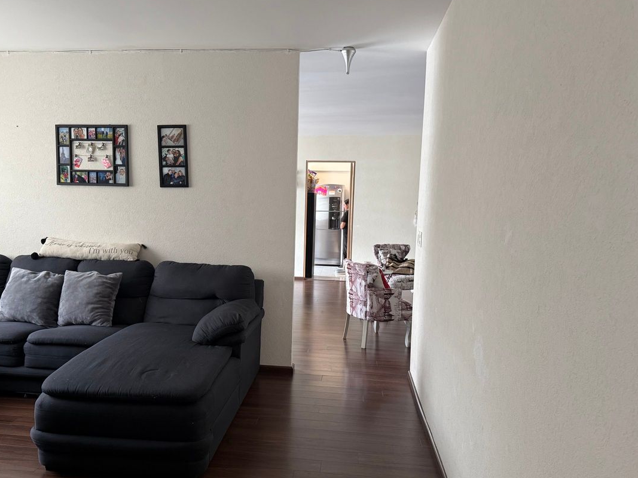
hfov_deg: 65.2
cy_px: 261
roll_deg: -2.0
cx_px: 285
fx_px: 498
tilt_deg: -6.6
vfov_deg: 51.3
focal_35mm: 27
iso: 250
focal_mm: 6.76
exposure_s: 1/60
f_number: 1.78
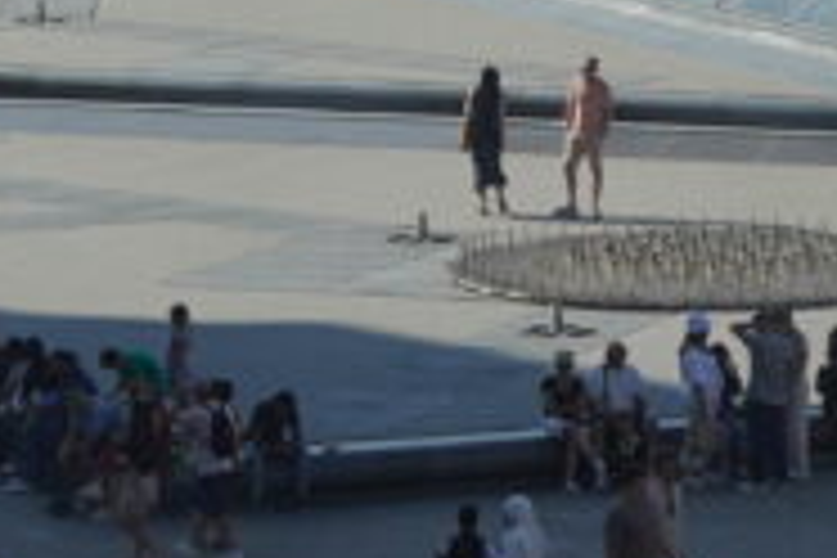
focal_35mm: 340
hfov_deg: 6.1
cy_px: -628
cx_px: 459
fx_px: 7915
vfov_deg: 4.0
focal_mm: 33
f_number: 5
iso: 100
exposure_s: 1/800
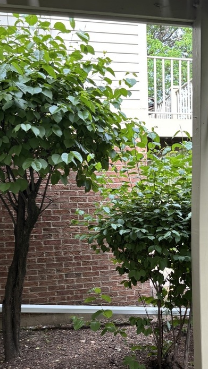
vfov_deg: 45.0
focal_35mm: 44
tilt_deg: -7.1
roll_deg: -1.5
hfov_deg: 26.9
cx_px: 140
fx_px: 431
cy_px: 271
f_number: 1.6
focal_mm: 5.96
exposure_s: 1/121
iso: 80
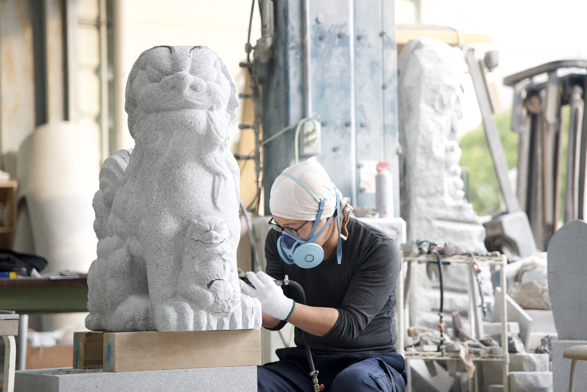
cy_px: 196
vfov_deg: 13.1
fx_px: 1713
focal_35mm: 105
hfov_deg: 19.4
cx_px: 294
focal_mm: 105
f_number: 2.8
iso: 640
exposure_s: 1/125
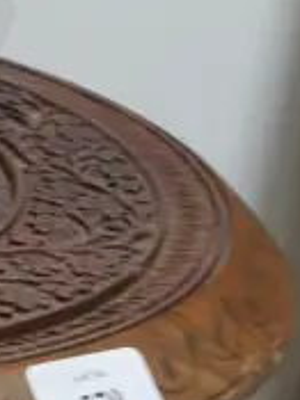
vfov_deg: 8.4
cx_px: -385
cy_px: 466
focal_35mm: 234
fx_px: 2707
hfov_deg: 6.1
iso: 400
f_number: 5
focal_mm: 20
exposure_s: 1/60
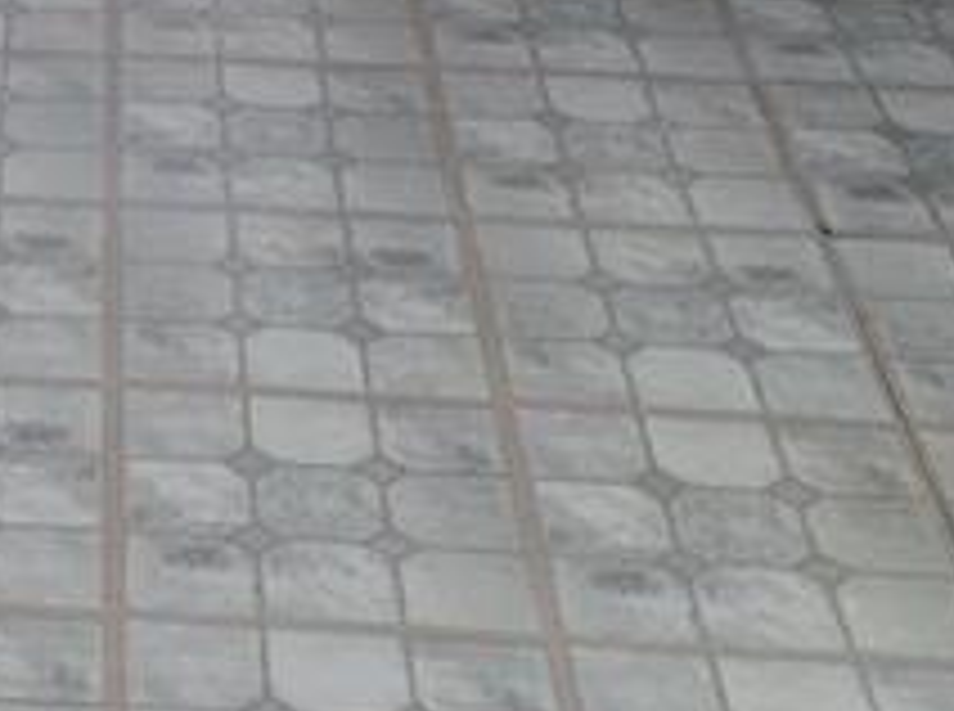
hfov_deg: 15.6
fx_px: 3327
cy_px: -997
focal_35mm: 121
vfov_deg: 10.5
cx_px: -243
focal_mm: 7
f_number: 1.8
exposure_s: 1/39
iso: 500
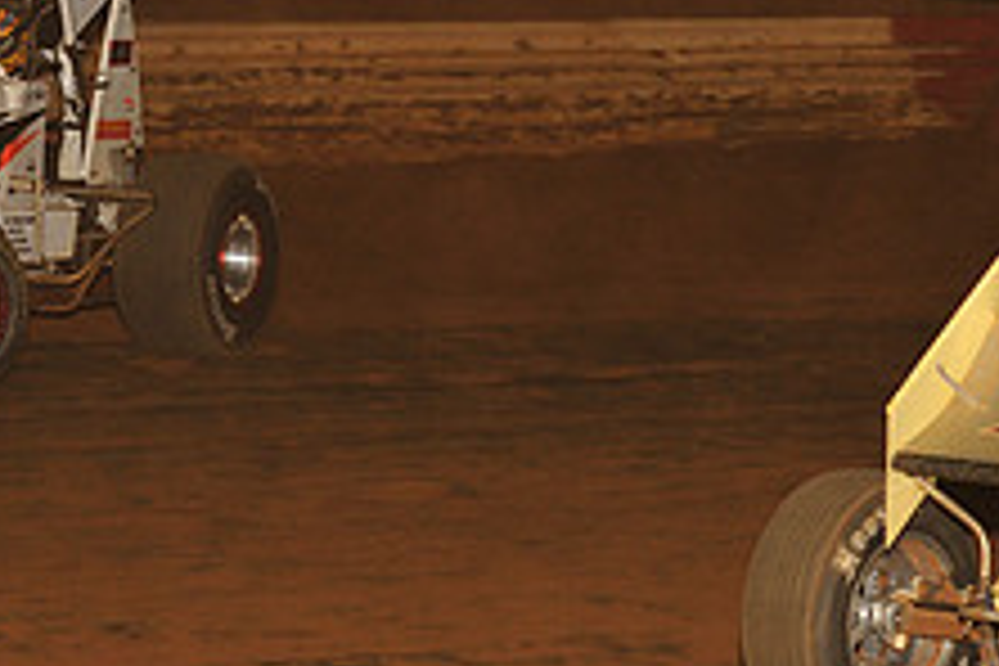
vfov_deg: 6.6
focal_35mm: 209
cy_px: 220
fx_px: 5799
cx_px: 1242
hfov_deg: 9.7
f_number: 7.1
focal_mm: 80
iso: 640
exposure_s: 1/320
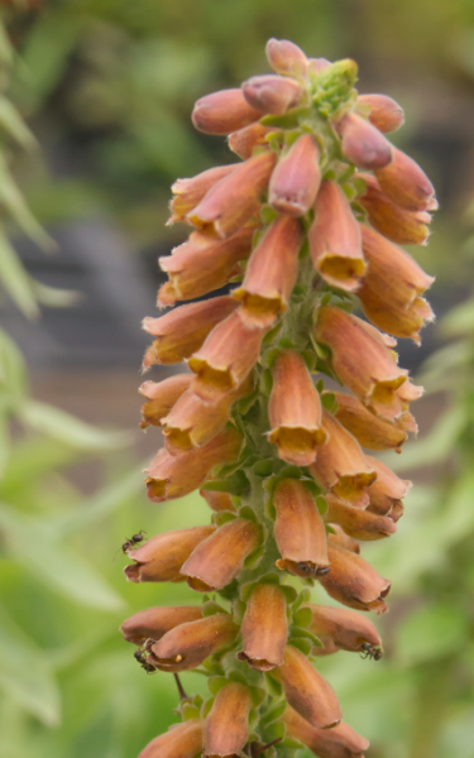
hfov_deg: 8.6
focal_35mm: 153
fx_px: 3162
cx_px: 228
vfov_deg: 13.6
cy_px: 668
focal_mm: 50
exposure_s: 1/500
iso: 2000
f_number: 10
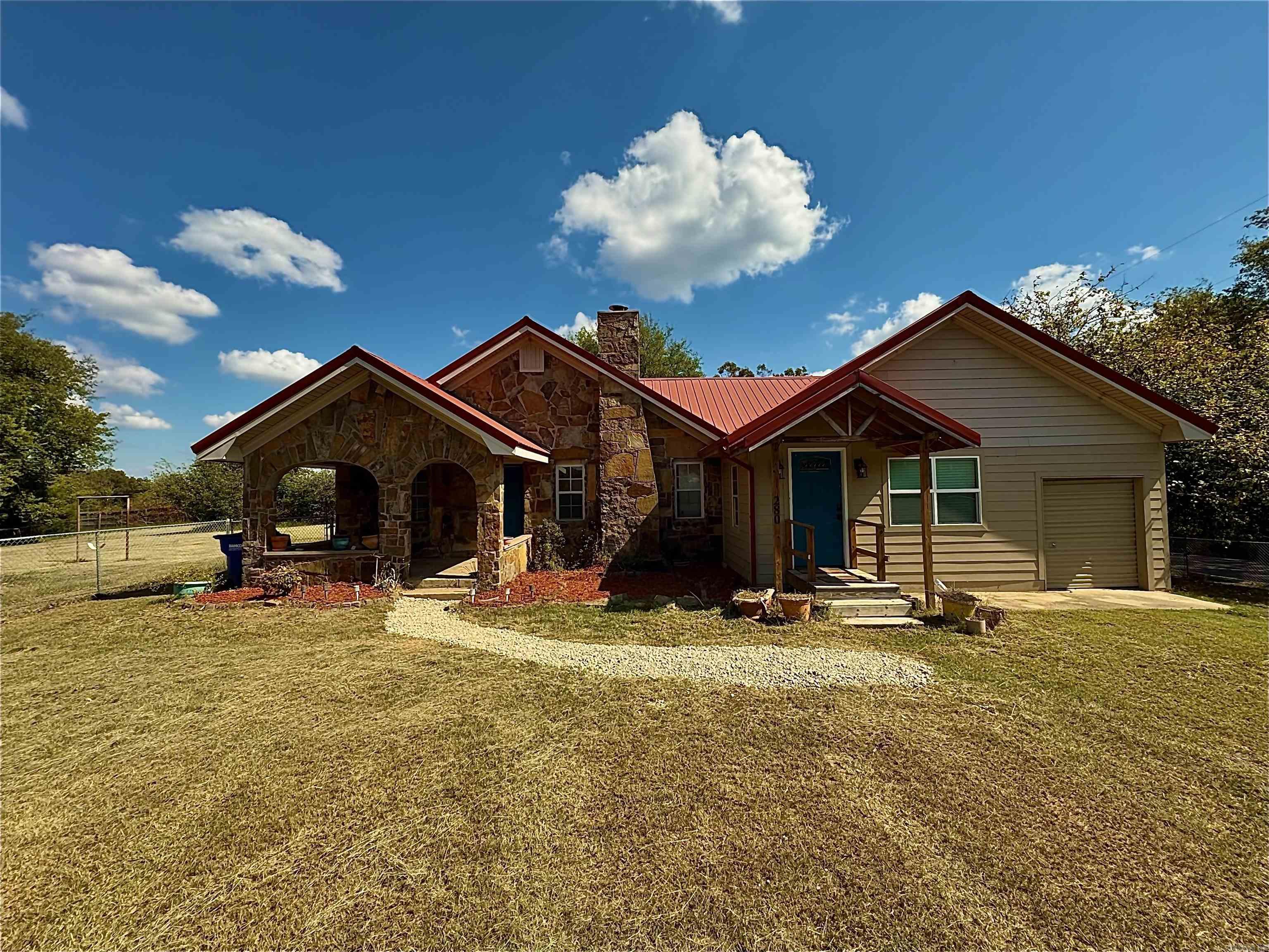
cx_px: 634
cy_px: 476
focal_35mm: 14
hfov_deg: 102.1
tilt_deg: +2.6
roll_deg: +1.0
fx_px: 513
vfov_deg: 85.7
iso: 50
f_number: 2.2
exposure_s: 1/1536
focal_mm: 2.22
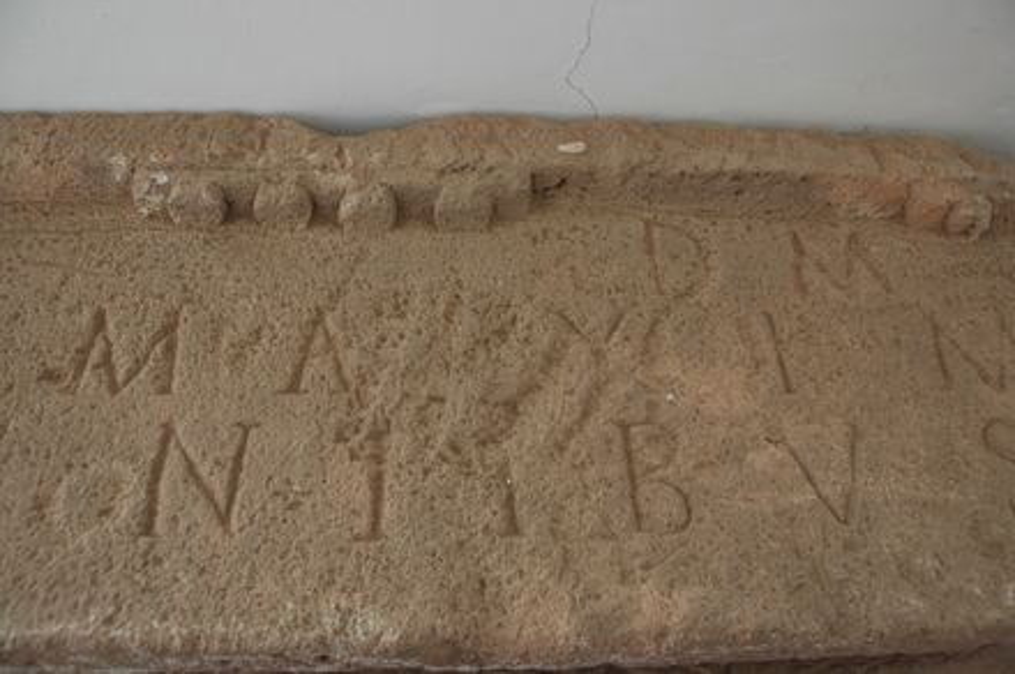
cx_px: 508
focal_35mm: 30
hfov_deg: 62.0
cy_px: 337
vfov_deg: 43.5
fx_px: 845
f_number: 5.6
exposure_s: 1/125
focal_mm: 20
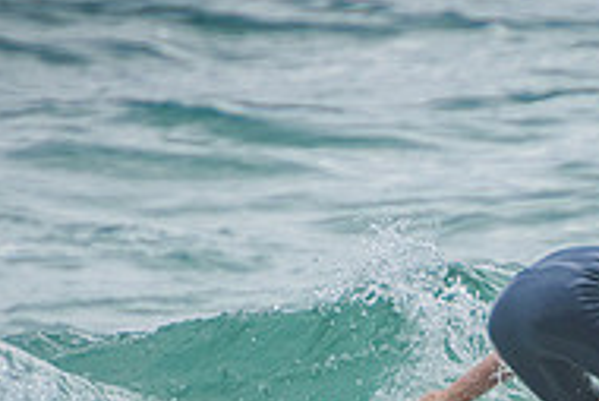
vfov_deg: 0.8
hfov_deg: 1.1
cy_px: 491
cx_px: 703
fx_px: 30422
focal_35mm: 1827
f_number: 5.6
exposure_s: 1/2000
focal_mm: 400
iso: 360
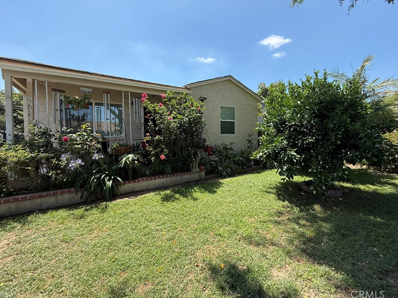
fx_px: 172
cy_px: 141
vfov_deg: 81.7
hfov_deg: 98.2
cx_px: 202
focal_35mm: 15
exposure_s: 1/596
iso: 64
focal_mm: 2.22
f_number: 2.2
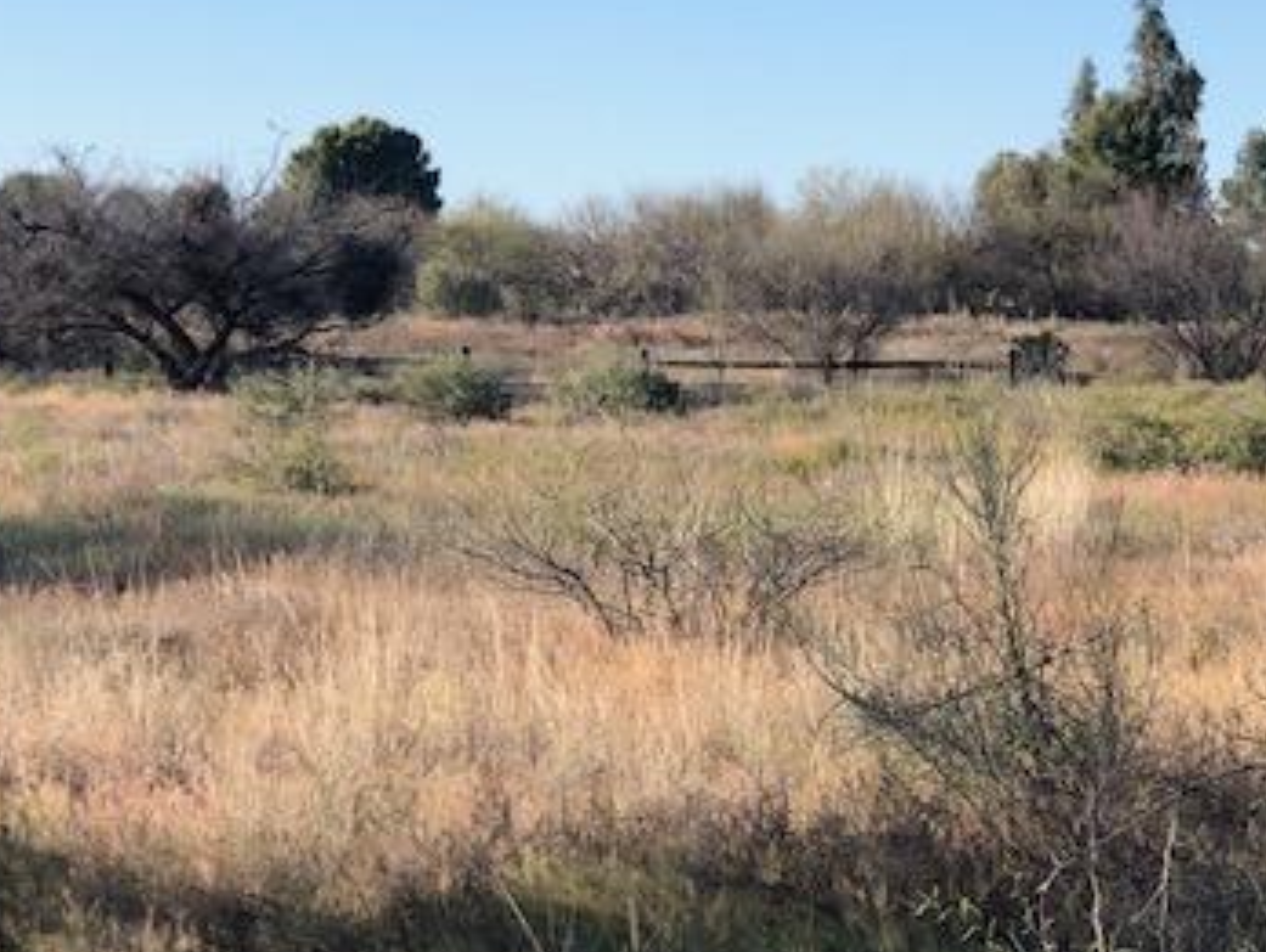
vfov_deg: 14.1
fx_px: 3844
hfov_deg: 18.7
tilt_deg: -6.8
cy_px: 660
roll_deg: +0.1
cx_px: 763
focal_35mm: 105
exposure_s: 1/343
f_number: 2.8
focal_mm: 6.6
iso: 20
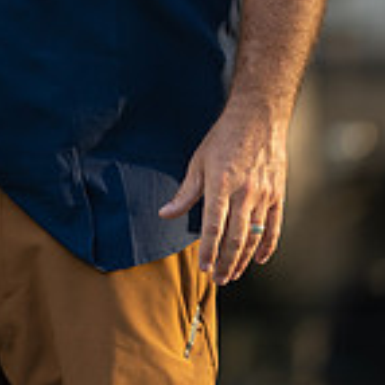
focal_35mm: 528
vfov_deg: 3.3
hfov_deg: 3.3
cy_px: -185
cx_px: -71
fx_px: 6644
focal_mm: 138
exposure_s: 1/500
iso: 100
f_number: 2.8
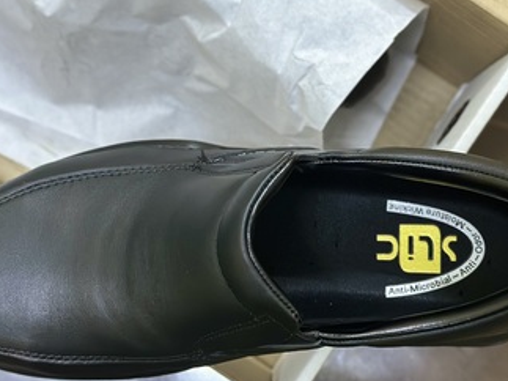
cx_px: 249
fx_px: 998
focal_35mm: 68
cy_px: 207
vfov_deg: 21.6
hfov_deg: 28.6
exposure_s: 1/30
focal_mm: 6.86
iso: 640
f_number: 1.78
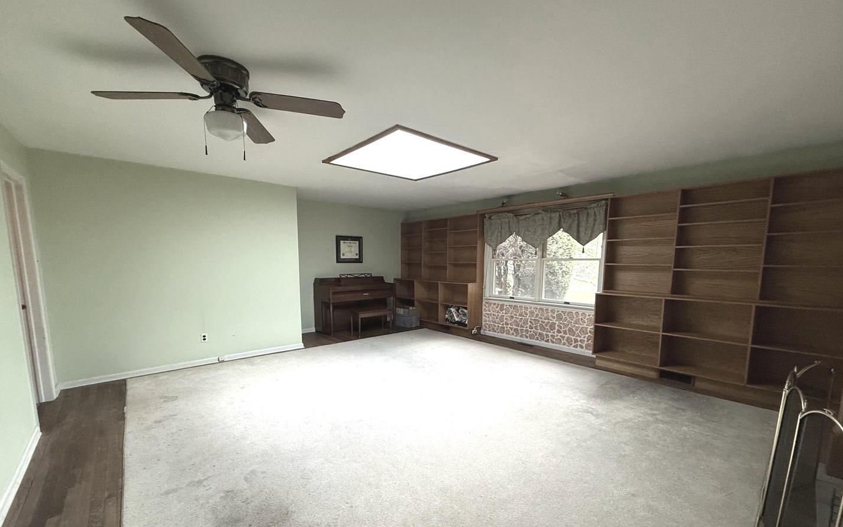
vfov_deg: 74.3
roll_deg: +0.4
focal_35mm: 15
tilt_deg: -7.3
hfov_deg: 101.5
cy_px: 304
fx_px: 345
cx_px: 421
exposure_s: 1/120
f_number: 2.2
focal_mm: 2.22
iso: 250
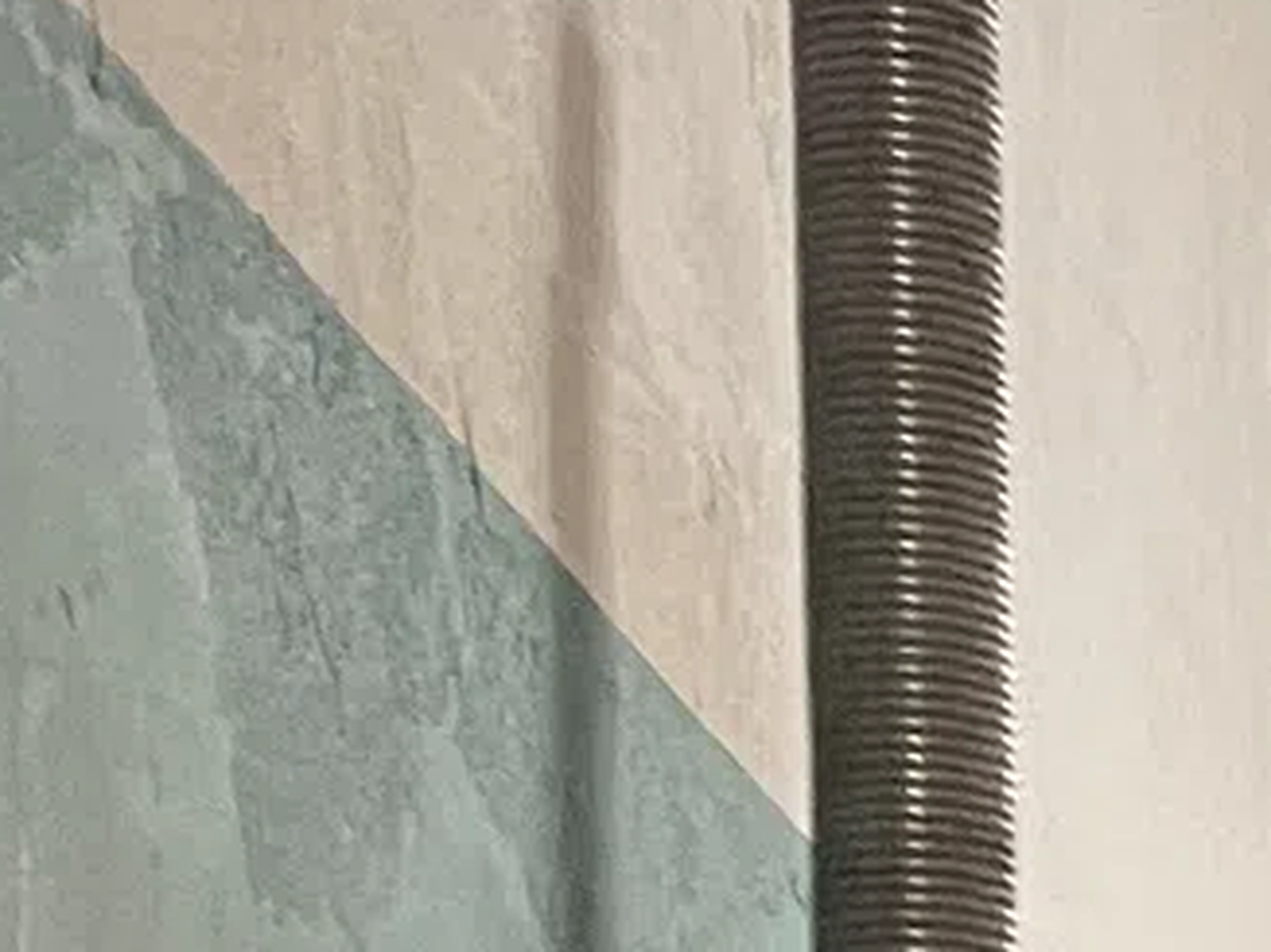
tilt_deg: +0.0
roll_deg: +0.4
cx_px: 3475
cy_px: 2693
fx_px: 7010
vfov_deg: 7.1
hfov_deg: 8.9
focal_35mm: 191
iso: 200
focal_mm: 5.1
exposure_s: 1/50
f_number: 1.6
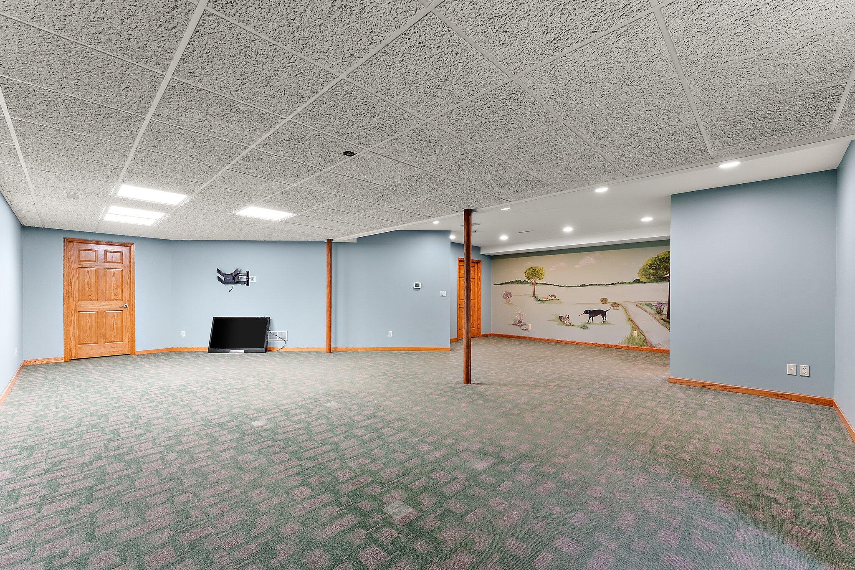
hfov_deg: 104.3
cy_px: 285
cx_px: 428
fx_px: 332
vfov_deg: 81.2
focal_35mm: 14
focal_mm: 14
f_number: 8
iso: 400
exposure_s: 1.6
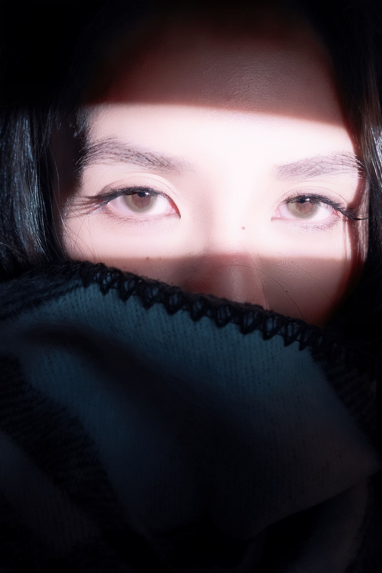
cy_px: 286
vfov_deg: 60.3
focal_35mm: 31
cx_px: 191
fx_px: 493
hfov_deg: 42.3
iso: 1000
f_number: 4.5
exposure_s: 1/80
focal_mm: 20.9
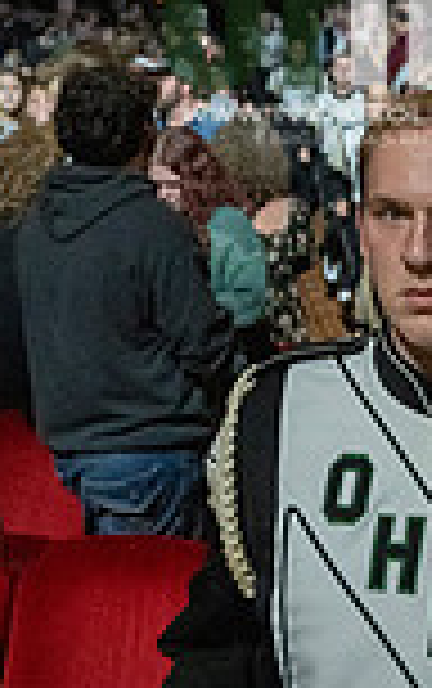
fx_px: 1409
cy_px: 18
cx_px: 364
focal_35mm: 75
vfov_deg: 26.2
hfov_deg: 17.2
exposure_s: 1/500
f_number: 2.8
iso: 12800
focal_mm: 25
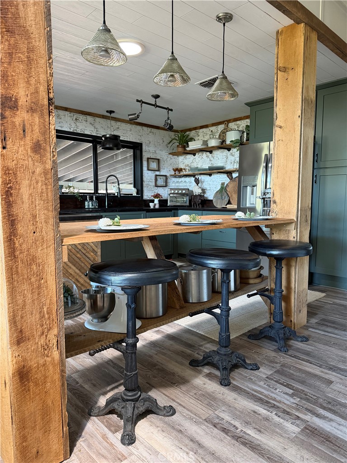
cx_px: 174
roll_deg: -0.6
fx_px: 321
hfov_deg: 56.8
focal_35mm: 24
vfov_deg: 71.6
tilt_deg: -5.6
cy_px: 232
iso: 320
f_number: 1.78
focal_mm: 6.76
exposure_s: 1/60
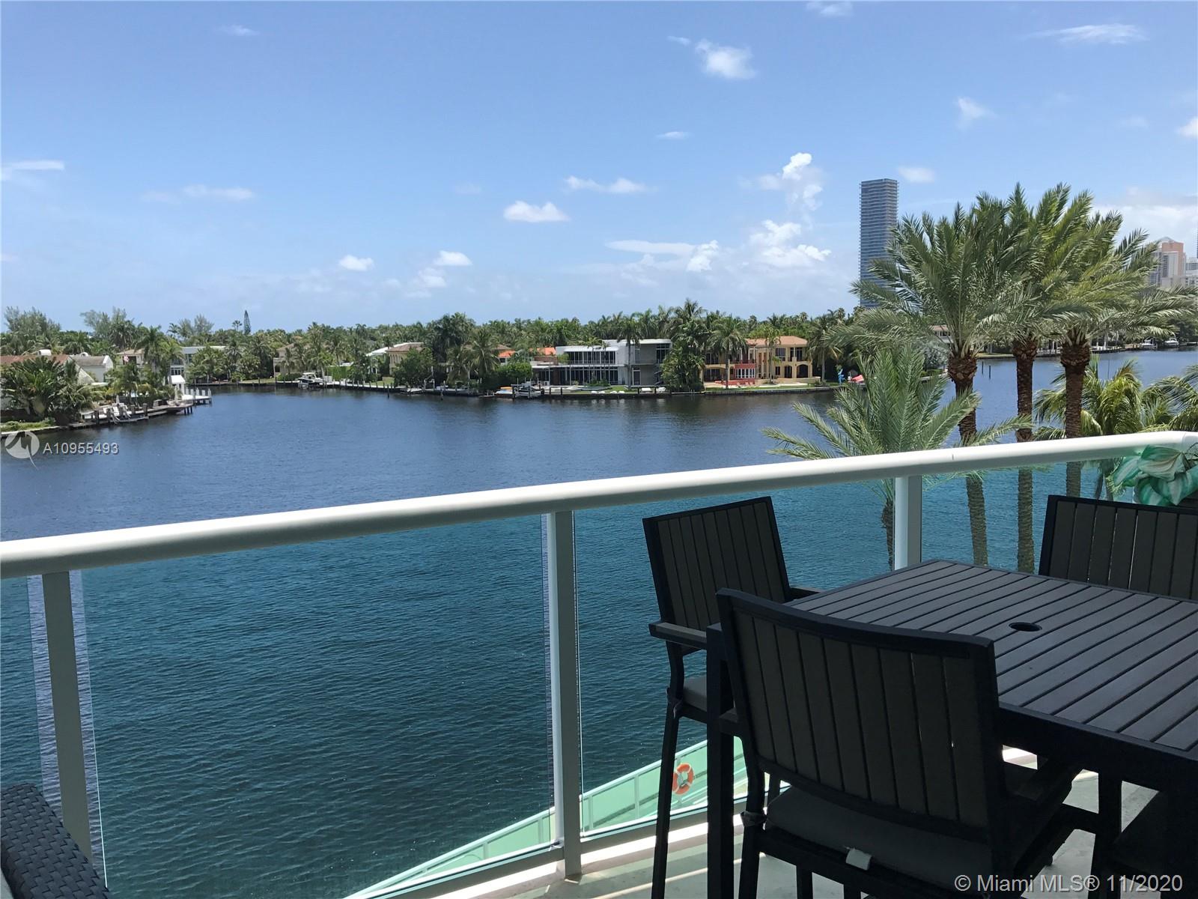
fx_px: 969
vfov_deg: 49.7
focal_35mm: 28
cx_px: 599
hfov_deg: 63.4
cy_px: 450
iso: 20
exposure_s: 1/2037
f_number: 1.8
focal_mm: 3.99
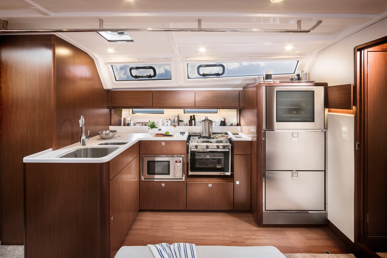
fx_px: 161
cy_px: 129
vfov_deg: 77.4
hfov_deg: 100.4
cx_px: 194
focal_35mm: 15
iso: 100
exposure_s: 2
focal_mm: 15
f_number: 16
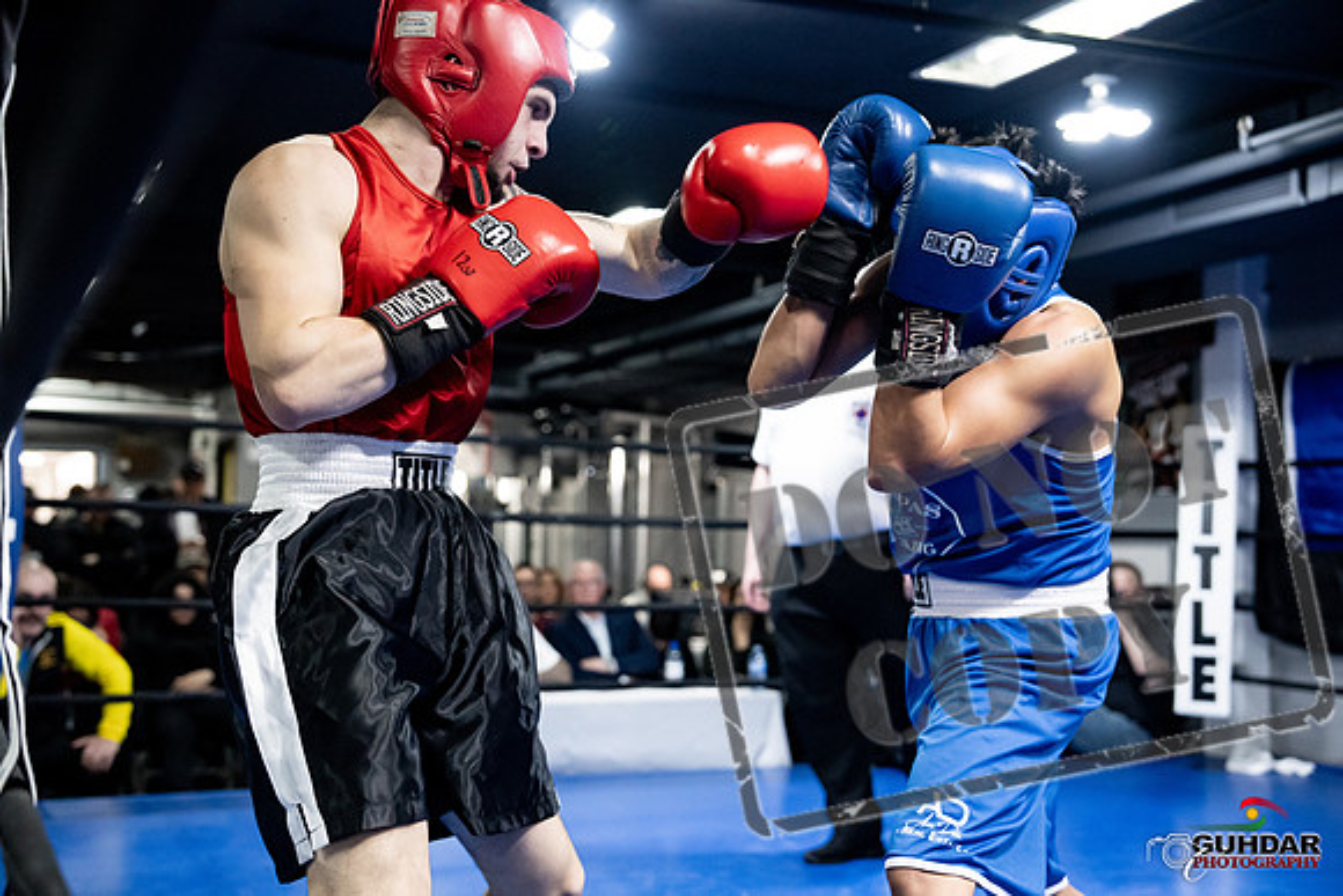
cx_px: 672
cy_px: 448
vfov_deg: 29.3
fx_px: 1716
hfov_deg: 42.7
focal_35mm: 46
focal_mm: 46
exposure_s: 1/1000
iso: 8000
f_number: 2.8
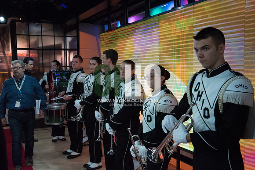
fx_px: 319
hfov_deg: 43.6
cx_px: 128
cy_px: 85
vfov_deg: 29.9
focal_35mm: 45
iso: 12800
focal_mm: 45
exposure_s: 1/1250
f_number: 5.6
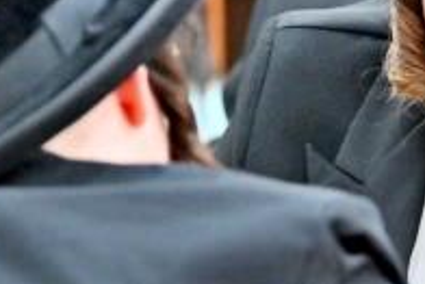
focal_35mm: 636
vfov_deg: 2.2
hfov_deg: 3.2
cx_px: 388
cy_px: 34
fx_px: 7514
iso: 1600
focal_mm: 122
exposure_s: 1/250
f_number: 2.8
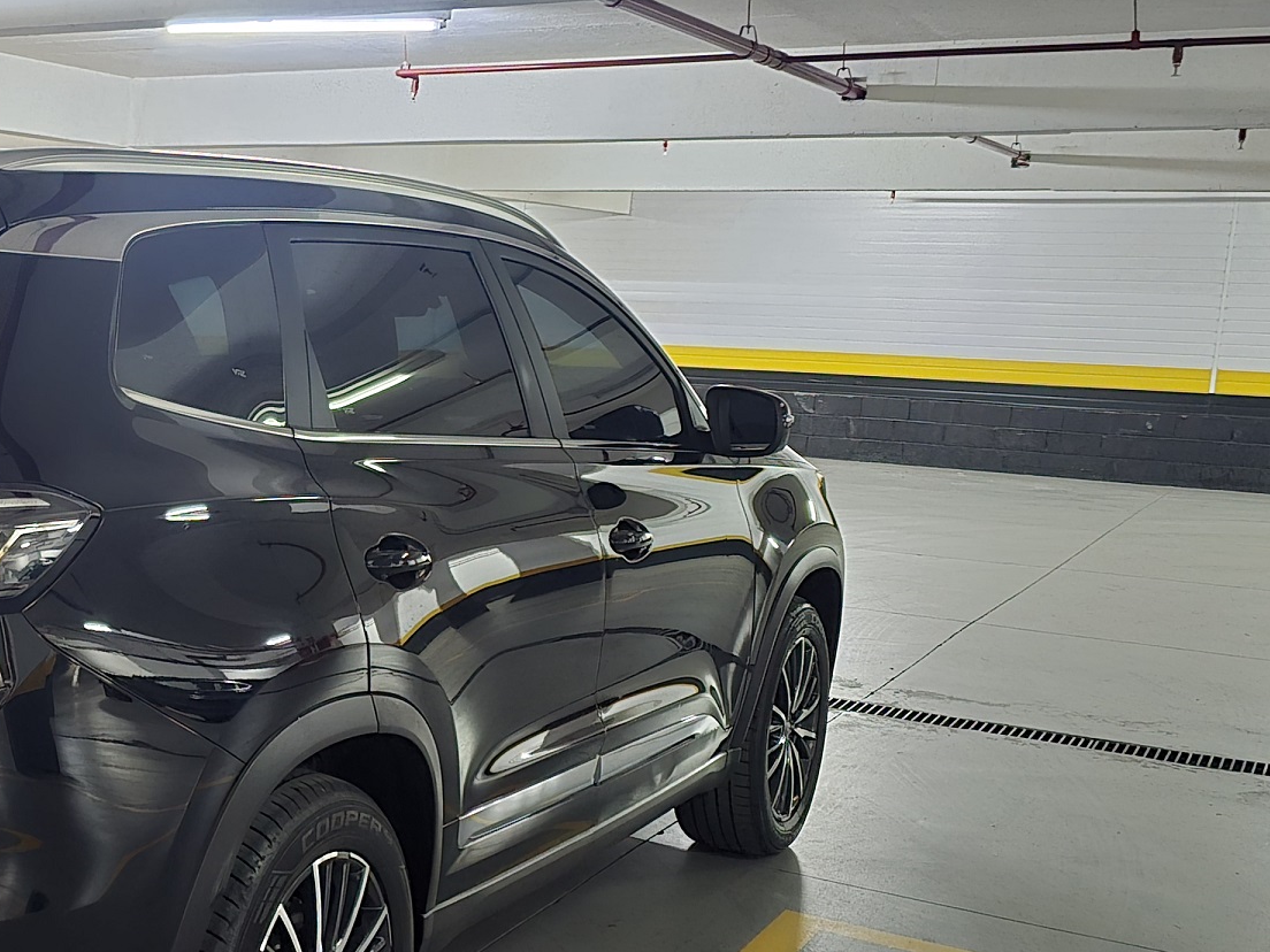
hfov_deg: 34.7
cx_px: 1
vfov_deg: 29.1
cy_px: 552
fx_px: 1834
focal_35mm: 50
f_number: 1.7
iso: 2500
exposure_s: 1/30
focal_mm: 6.3
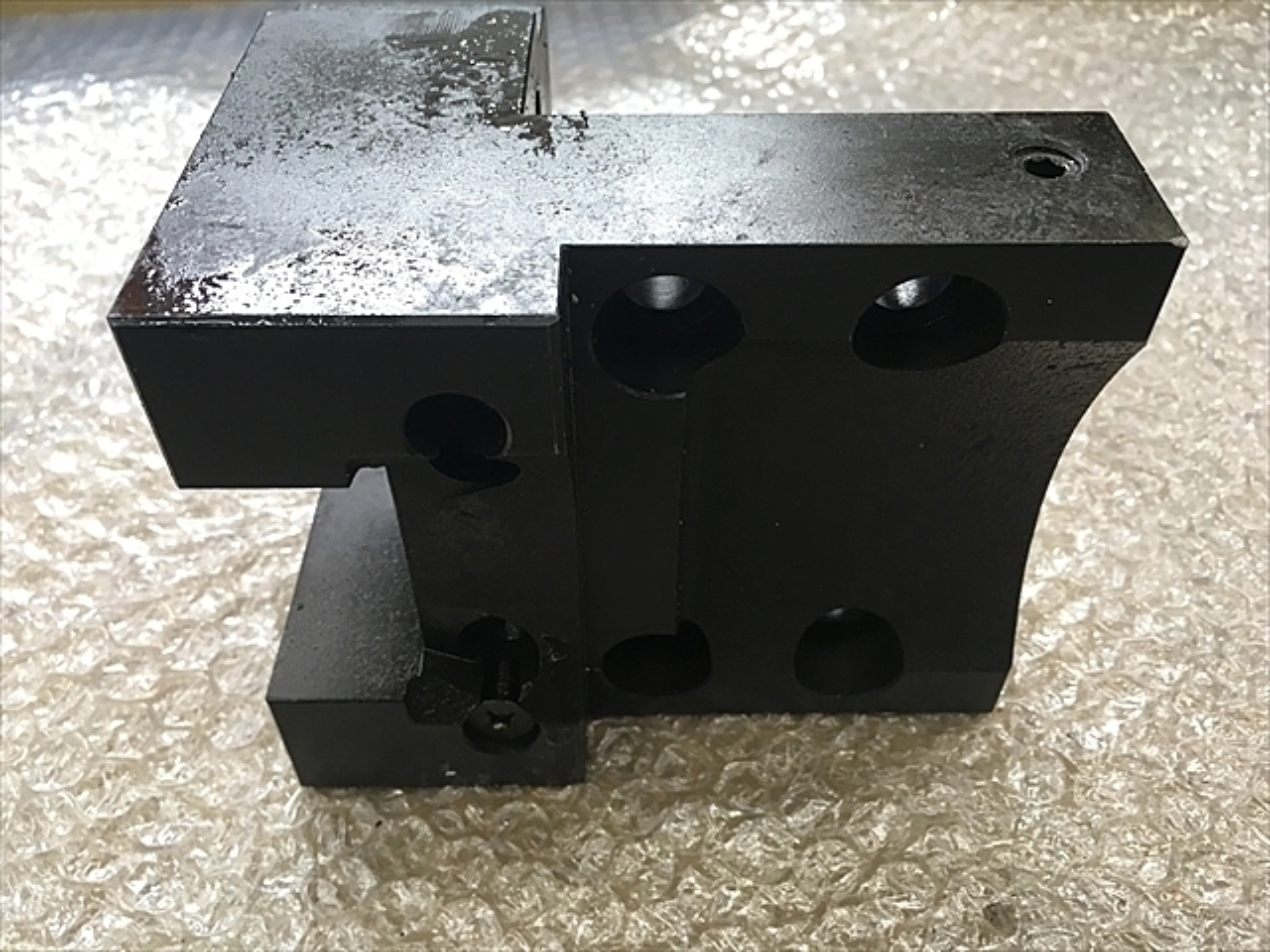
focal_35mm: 29
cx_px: 635
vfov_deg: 48.2
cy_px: 476
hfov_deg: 61.7
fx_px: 1064
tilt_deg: -45.8
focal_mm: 4.15
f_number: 2.2
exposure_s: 1/30
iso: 64
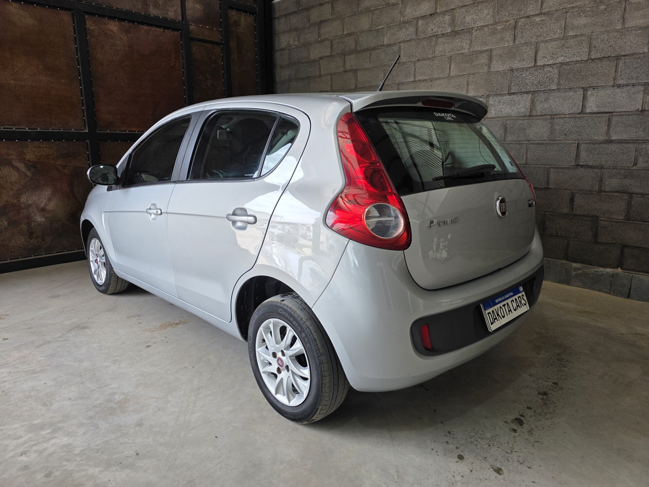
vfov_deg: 58.9
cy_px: 244
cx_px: 324
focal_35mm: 23
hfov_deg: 73.9
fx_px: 431
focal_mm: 6.3
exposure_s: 1/180
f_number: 1.7
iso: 50
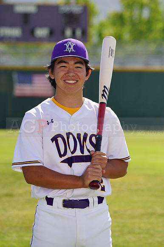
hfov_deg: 5.2
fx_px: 1792
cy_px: 124
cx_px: 82
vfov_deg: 7.9
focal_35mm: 262
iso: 100
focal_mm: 262
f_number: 8
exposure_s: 1/250
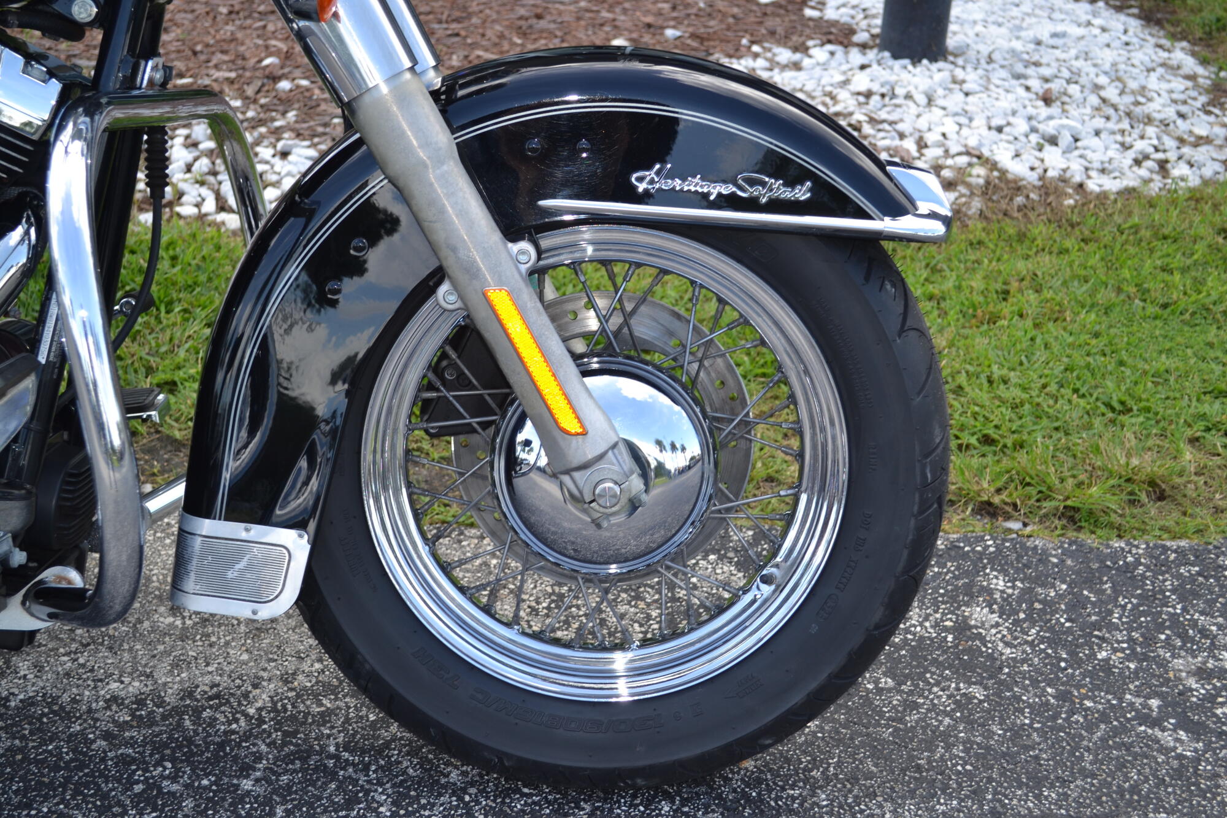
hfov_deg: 37.9
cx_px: 614
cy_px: 409
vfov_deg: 25.7
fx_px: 1789
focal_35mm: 52
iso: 100
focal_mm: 35
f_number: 5
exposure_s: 1/125
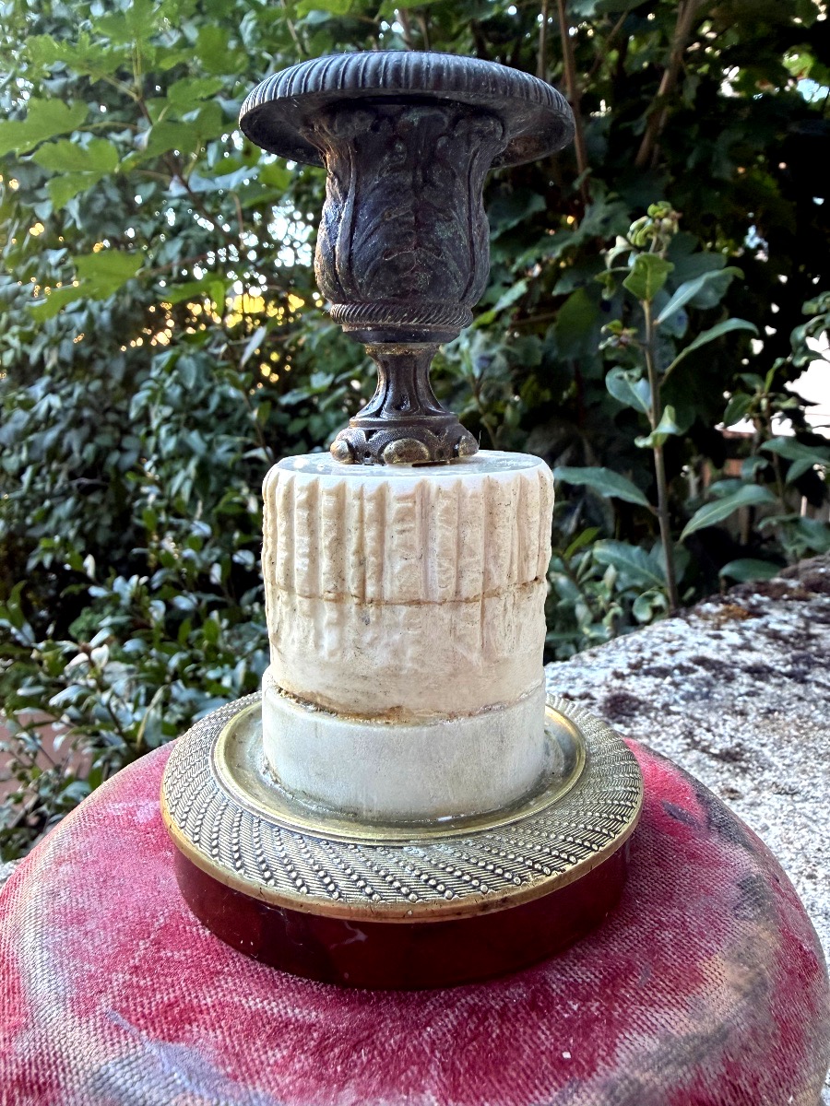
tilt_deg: -7.5
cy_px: 553
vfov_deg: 71.6
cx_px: 415
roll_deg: -1.6
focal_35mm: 24
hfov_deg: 56.8
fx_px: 767
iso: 250
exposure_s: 1/121
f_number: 2.2
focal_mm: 2.22
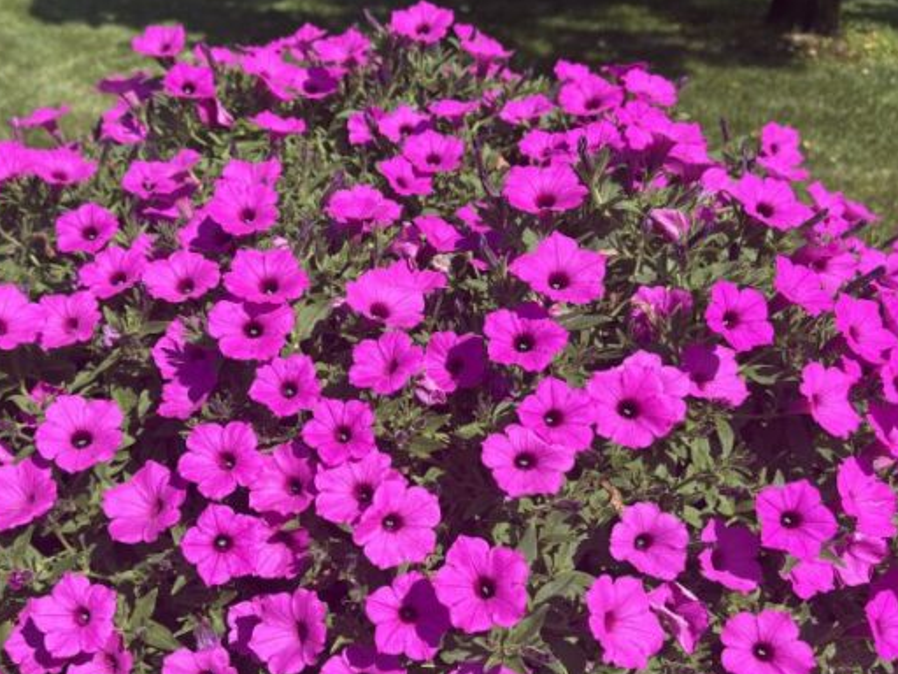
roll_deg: +0.7
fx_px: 1012
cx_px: 370
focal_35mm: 39
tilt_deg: -34.2
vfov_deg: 36.5
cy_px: 444
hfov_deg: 47.6
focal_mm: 5.96
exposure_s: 1/2193
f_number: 1.6
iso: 50
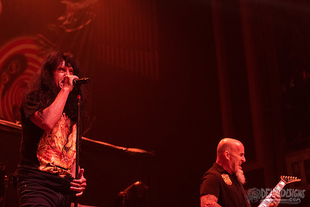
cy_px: 84
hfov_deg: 28.3
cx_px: 154
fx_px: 615
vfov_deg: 19.1
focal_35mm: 71
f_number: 3.2
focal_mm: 60
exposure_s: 1/640
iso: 2500
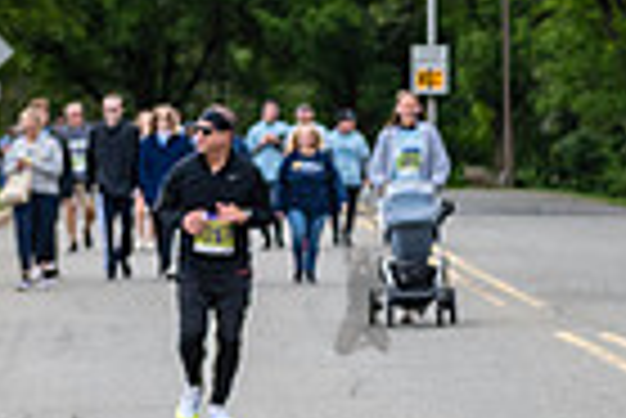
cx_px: 1042
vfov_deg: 4.6
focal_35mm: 299
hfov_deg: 6.8
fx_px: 5205
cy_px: 523
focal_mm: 58
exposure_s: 1/1250
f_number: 4.5
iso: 400
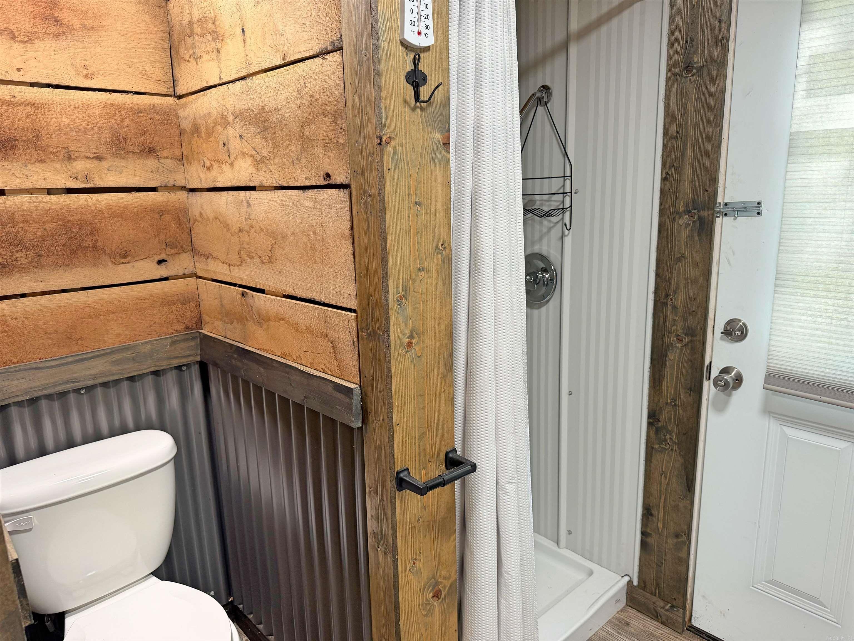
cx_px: 427
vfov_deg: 56.8
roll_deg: +1.6
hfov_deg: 71.6
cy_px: 320
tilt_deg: -12.9
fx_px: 592
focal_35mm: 24
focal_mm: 6.76
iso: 125
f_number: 1.78
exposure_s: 1/60
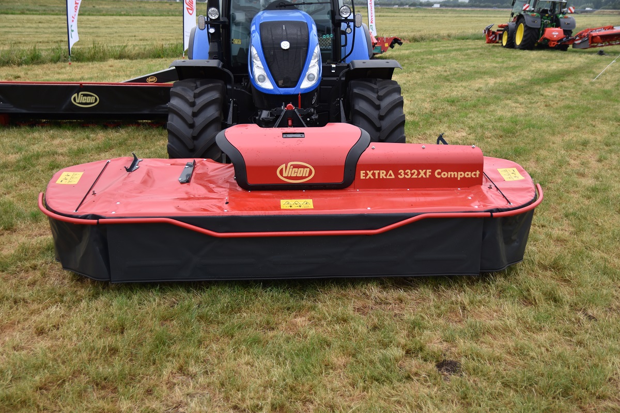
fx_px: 672
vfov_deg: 34.2
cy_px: 206
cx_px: 310
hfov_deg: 49.6
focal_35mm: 39
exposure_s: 1/500
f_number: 2.8
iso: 100
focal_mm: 26
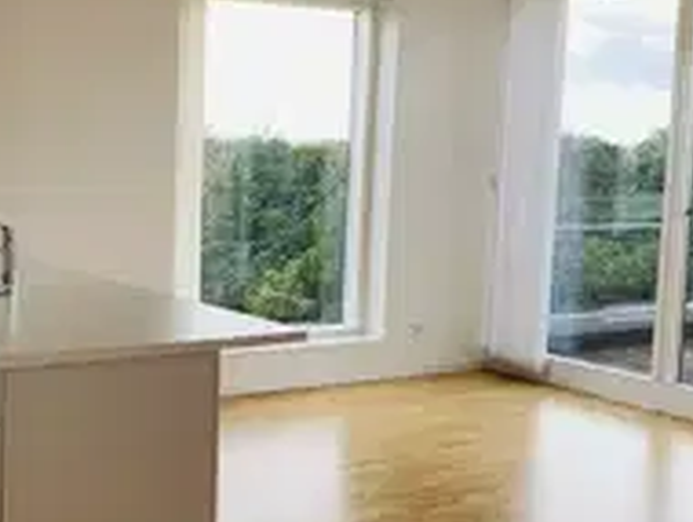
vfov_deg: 28.6
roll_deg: -1.1
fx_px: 1022
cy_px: 241
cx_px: 126
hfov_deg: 36.0
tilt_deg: -7.1
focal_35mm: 51
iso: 25
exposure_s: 1/121
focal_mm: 4.25
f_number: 1.8
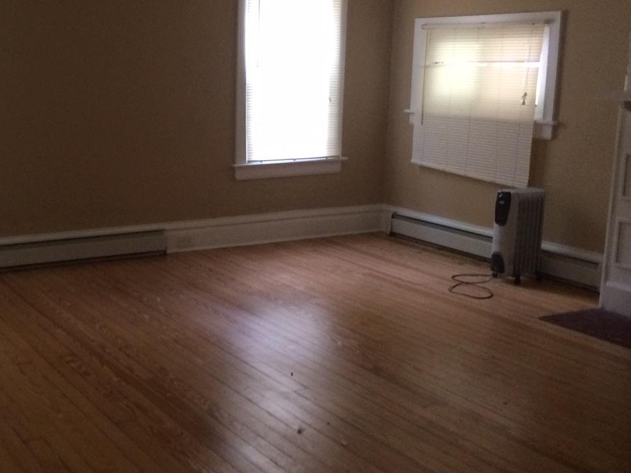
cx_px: 146
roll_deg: -0.6
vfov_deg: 29.7
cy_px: 243
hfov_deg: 37.8
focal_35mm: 49
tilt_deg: -8.2
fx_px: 893
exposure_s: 1/30
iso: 160
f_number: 2.2
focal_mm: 4.15
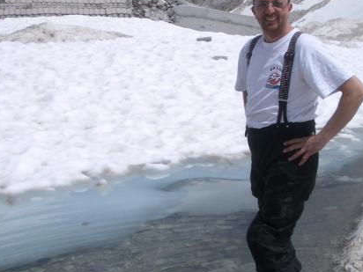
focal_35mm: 68
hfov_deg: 28.5
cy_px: 159
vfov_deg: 21.6
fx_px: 713
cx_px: 203
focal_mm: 5.8
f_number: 4.3
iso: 50
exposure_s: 1/2000
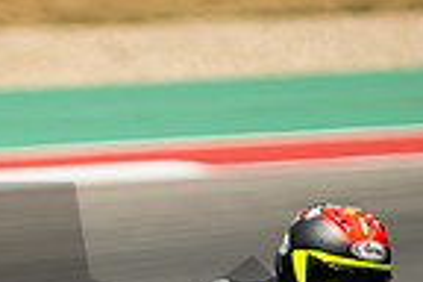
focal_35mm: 1205
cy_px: 542
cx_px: 29
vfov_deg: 1.1
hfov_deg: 1.7
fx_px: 14158
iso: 1600
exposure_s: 1/2000
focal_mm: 200
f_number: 2
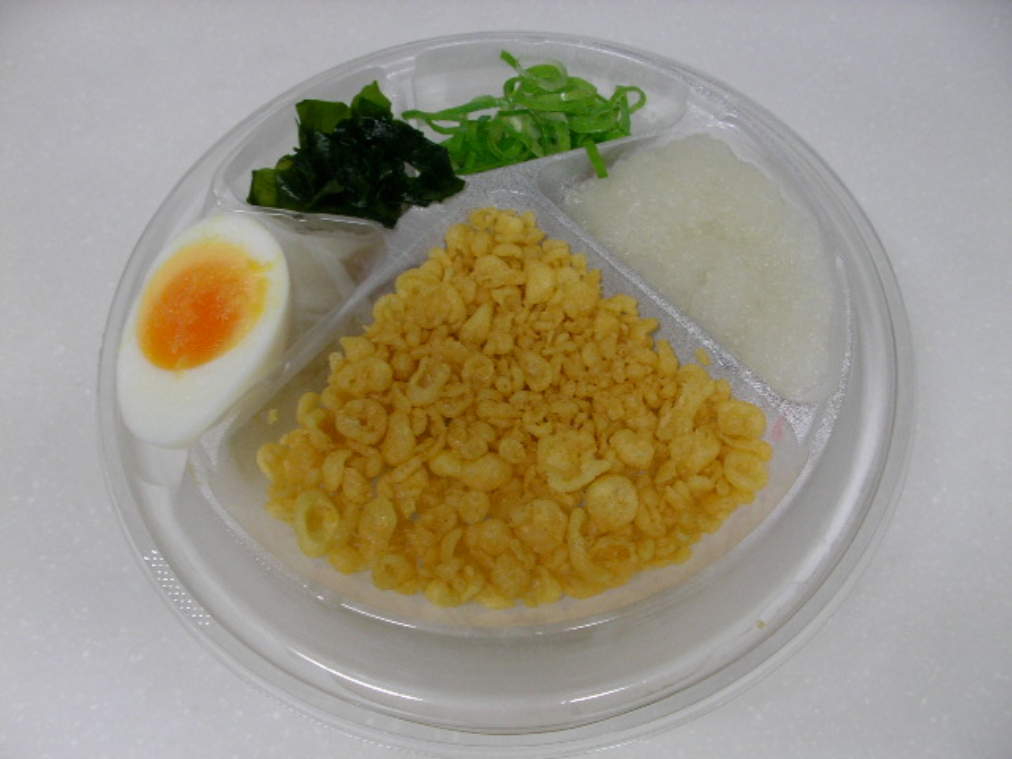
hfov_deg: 49.0
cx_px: 506
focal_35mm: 38
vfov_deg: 37.7
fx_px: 1111
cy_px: 380
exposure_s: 1/18
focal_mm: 5.8
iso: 100
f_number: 3.5
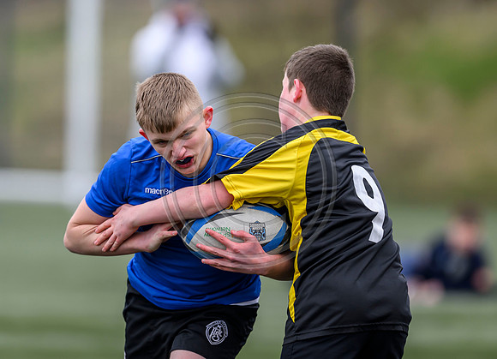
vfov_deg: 2.5
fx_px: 8112
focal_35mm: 572
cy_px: 195
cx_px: 218
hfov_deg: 3.5
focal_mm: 400
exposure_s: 1/1600
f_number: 3.5
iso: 500
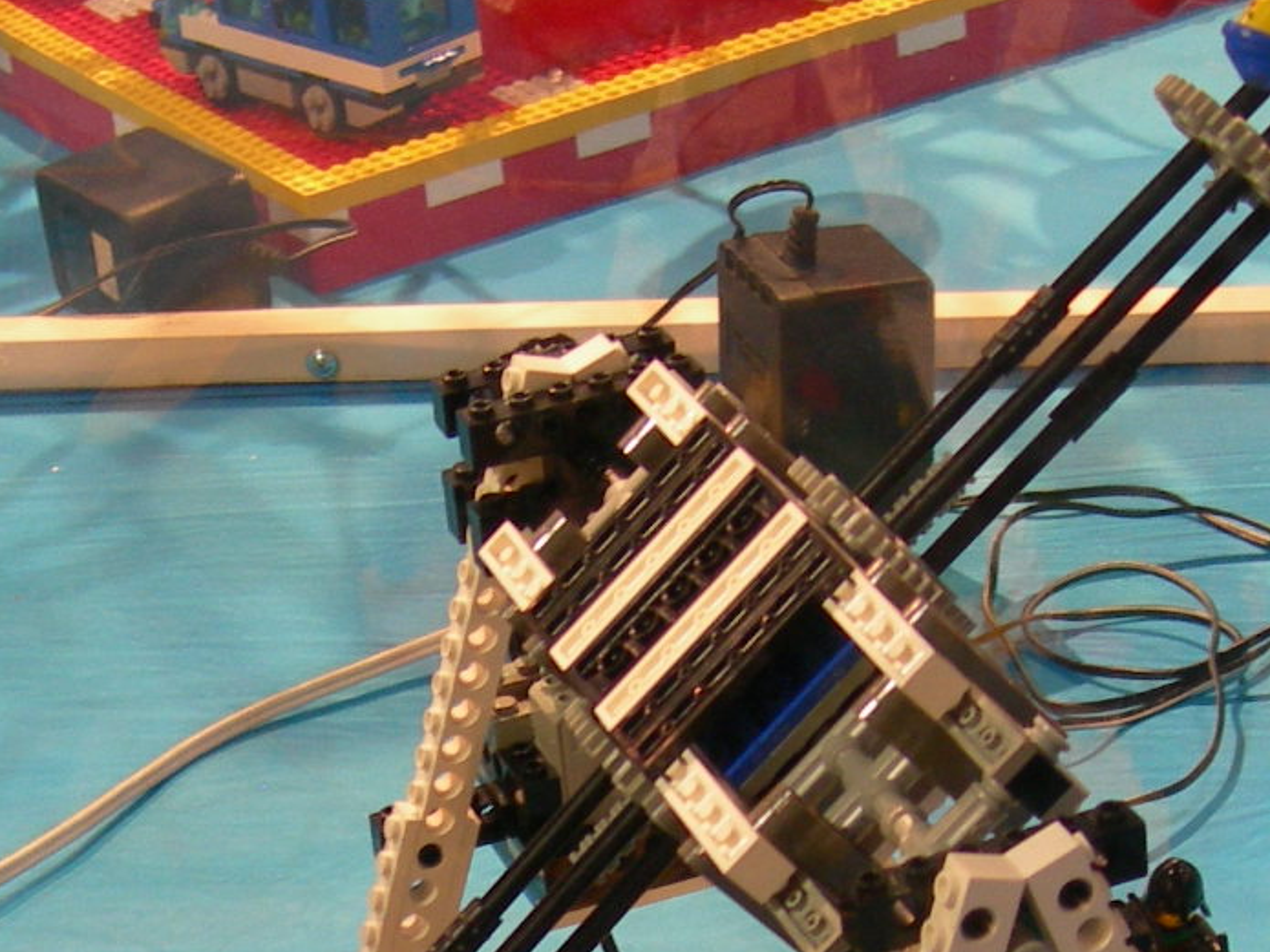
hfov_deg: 17.5
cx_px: 453
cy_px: 1058
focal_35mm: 112
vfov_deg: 13.0
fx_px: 4108
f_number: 2.8
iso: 93
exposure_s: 1/4
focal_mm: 7.8
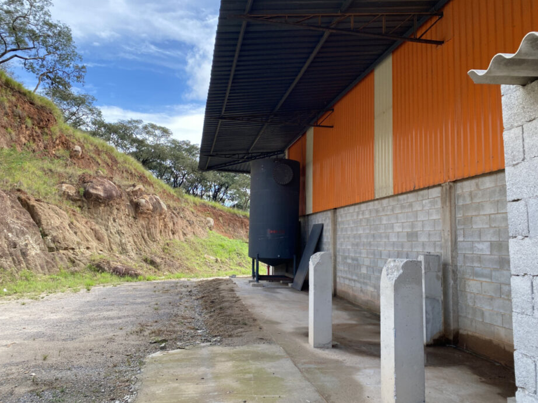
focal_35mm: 27
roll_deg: -1.1
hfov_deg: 65.3
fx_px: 420
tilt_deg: +7.0
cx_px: 266
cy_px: 201
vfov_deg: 51.4
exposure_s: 1/489
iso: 32
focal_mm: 4.25
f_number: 1.8
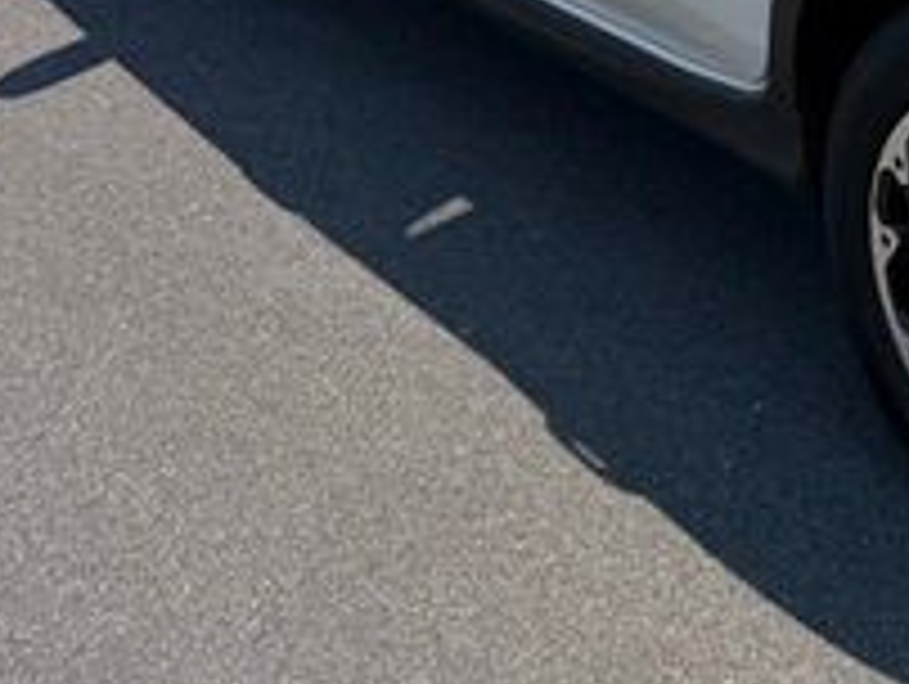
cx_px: 1228
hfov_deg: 22.5
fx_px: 1998
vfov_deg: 18.1
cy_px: -212
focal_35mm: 76
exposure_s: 1/5319
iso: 80
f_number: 1.78
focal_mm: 6.76
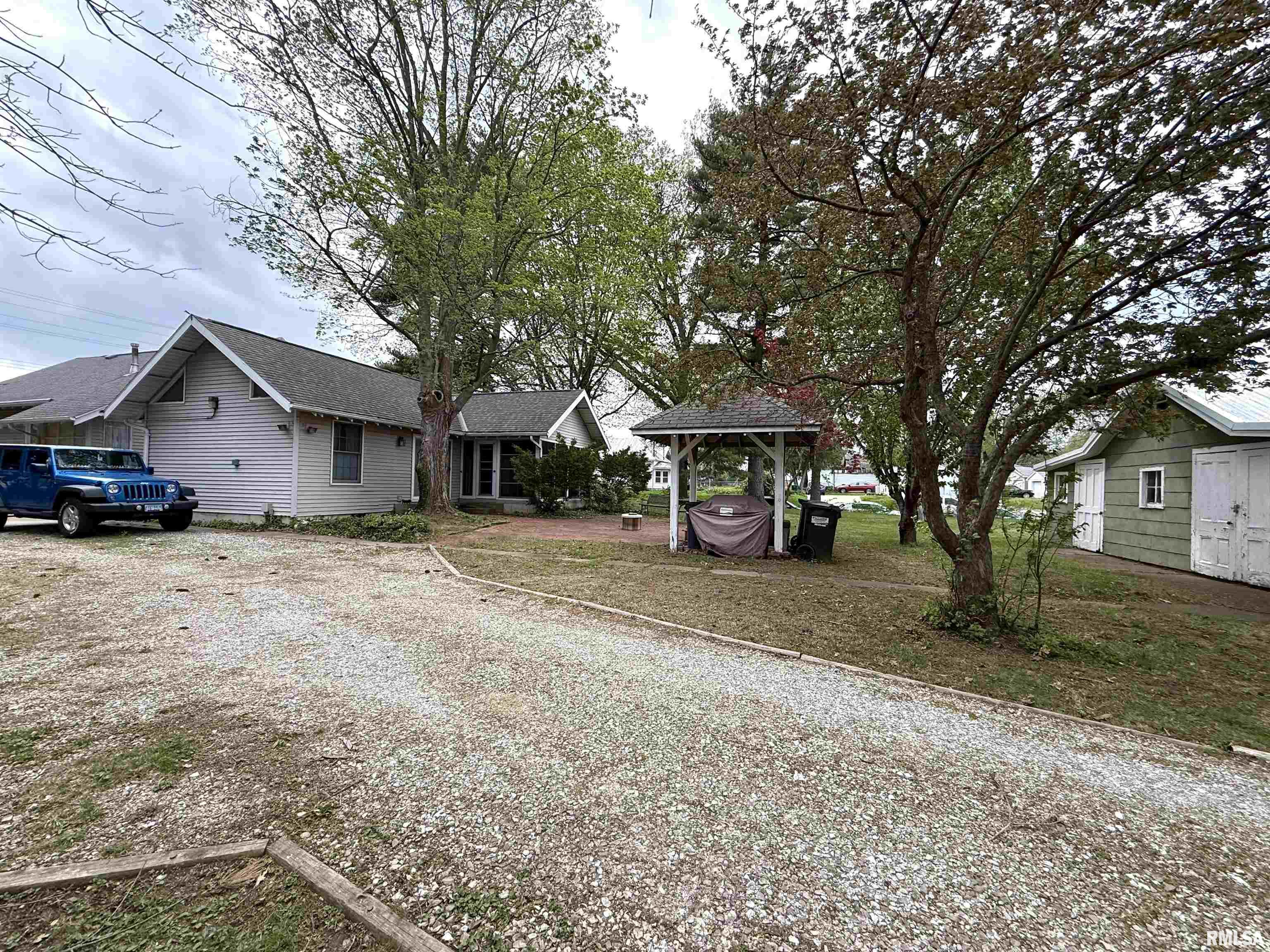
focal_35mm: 14
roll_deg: -0.9
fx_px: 514
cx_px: 635
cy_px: 476
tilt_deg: +3.0
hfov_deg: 102.1
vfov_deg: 85.7
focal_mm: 2.22
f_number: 2.2
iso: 64
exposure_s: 1/445
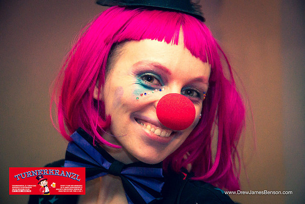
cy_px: 102
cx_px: 152
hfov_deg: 19.5
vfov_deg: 13.0
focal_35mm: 105
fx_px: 890
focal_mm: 70
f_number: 4.5
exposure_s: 1/60
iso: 4500
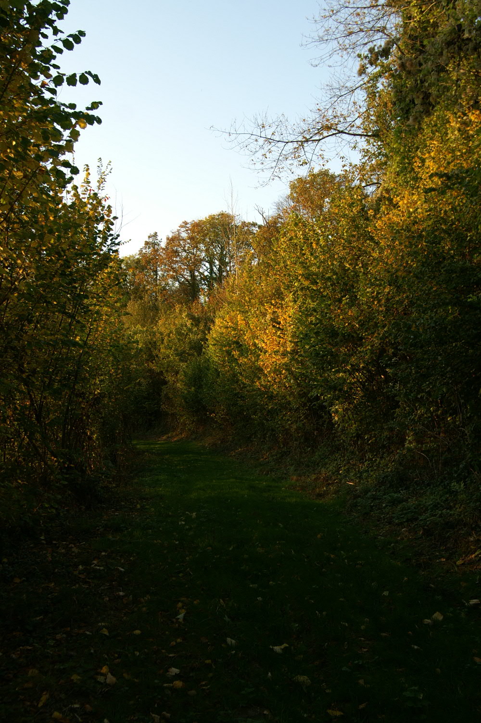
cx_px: 240
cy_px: 362
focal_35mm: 36
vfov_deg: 53.2
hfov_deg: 36.8
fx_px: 723
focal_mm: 24
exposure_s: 1/80
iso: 100
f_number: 6.3
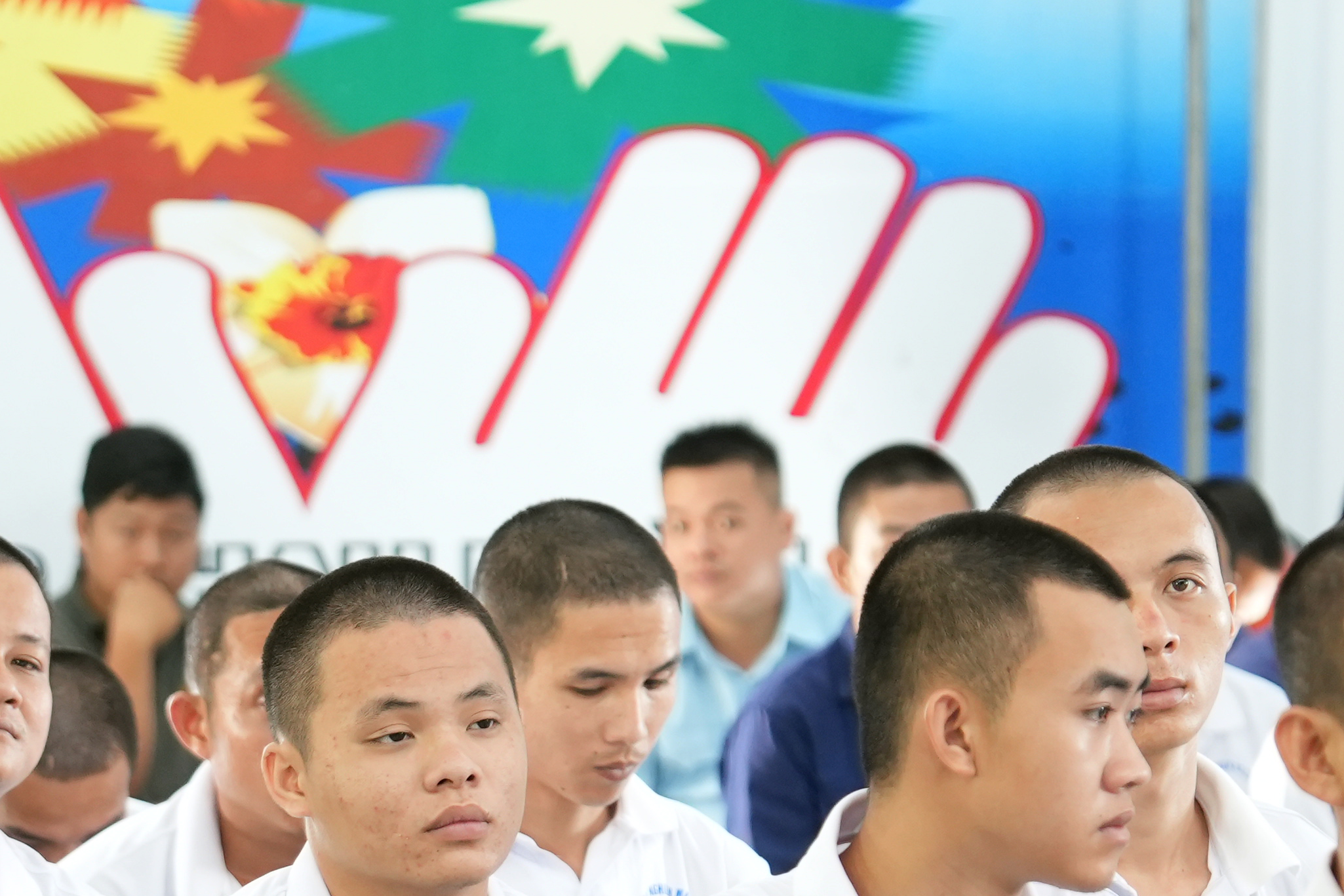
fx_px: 8811
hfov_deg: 8.7
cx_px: 419
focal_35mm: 236
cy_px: 883
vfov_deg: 5.8
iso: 1250
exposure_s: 1/100
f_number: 2.8
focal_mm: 70
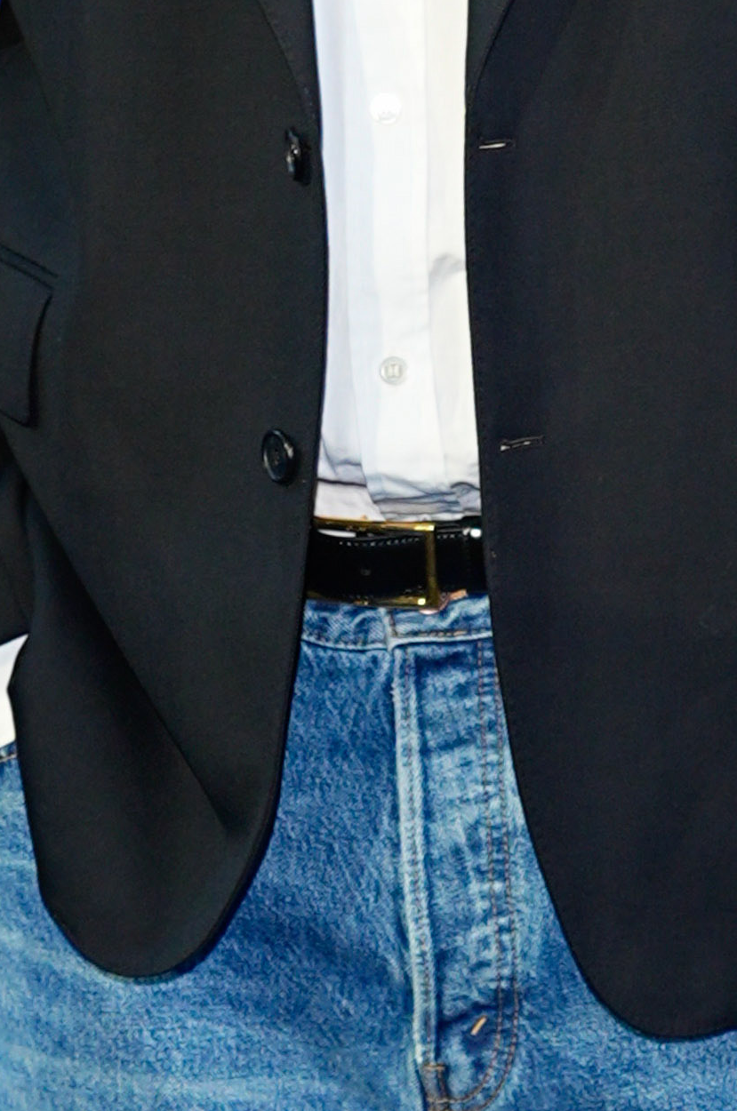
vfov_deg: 14.3
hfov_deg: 9.5
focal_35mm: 144
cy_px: 631
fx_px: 4438
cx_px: 409
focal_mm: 30
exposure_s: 1/250
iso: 320
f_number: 2.5
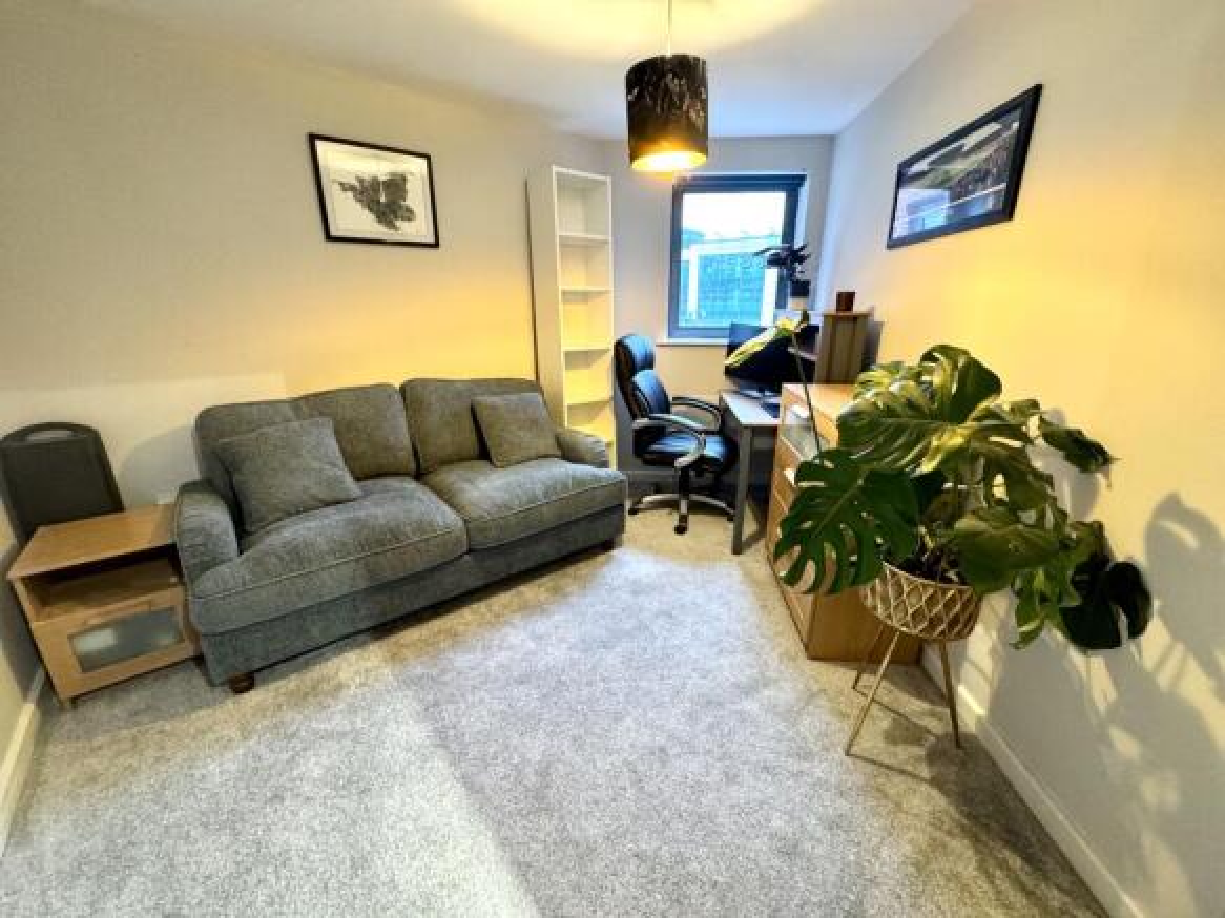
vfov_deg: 85.7
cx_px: 612
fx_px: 495
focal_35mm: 14
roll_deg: +0.3
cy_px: 459
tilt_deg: -17.0
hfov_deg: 102.1
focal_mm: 2.22
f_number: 2.2
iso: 800
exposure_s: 1/50
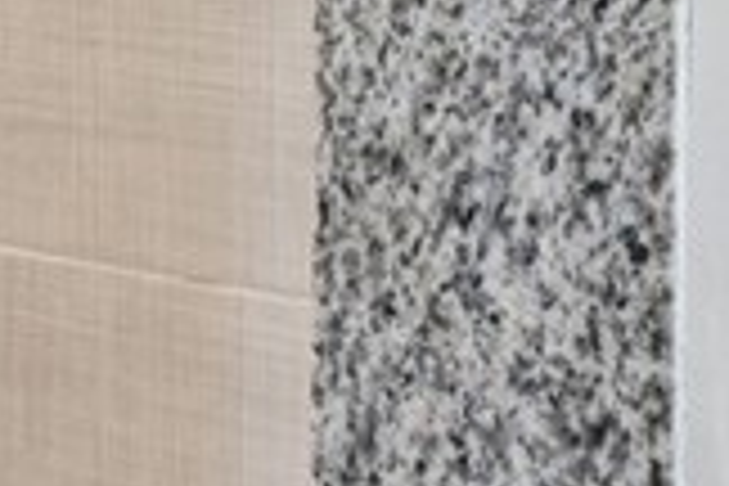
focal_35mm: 104
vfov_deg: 12.2
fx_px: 2096
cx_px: -18
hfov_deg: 19.1
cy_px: -382
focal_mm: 16.4
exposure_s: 2
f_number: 13
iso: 100
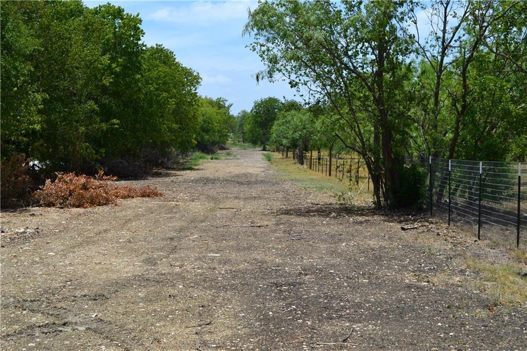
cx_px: 264
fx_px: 702
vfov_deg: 28.1
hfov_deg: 41.1
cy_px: 176
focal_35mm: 48
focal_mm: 32
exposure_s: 1/500
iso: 360
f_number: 11
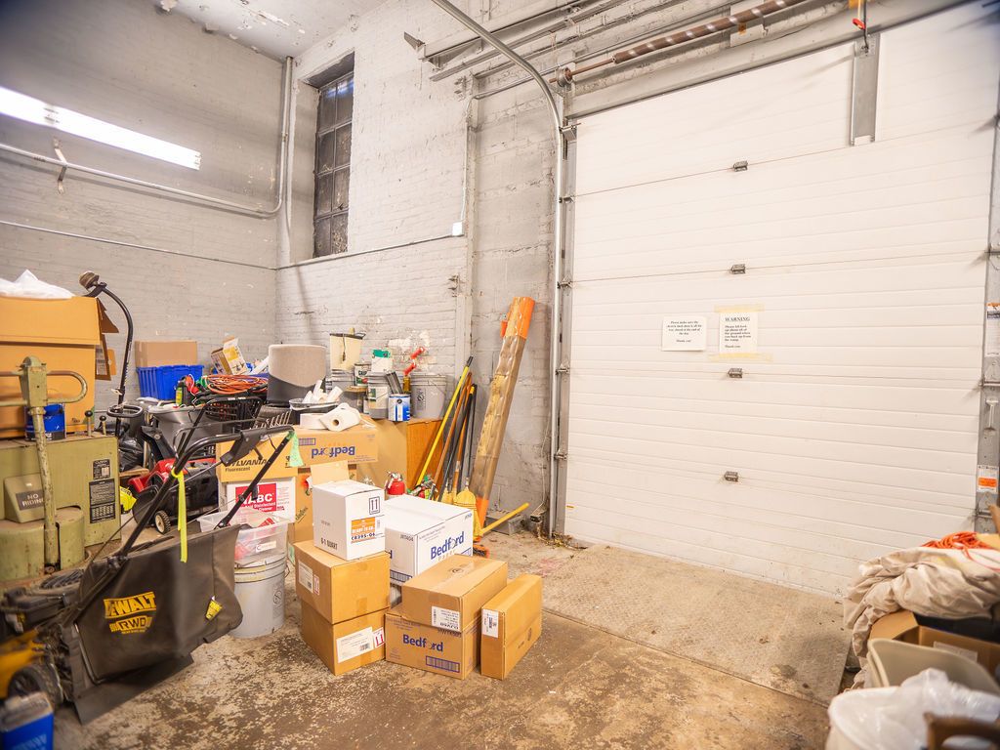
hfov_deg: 85.6
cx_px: 503
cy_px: 378
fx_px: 540
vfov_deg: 69.5
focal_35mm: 19
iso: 800
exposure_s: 1/50
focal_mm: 16
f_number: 1.8
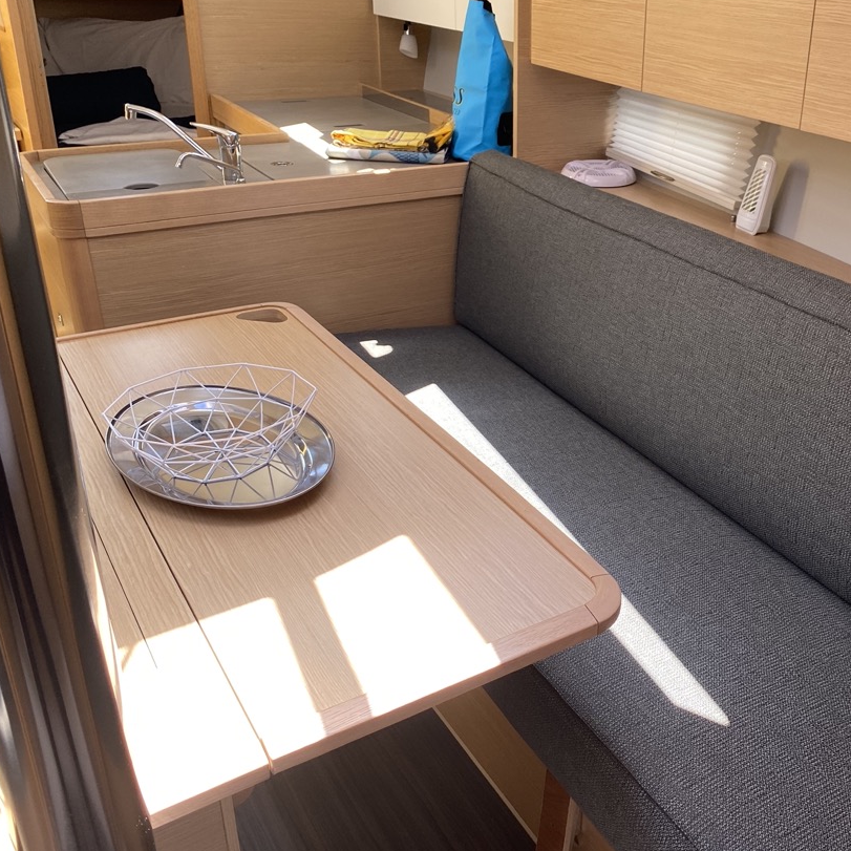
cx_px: 583
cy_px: 389
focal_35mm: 34
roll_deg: -4.4
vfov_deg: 48.4
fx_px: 946
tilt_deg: -24.0
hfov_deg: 47.5
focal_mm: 4.25
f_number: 1.8
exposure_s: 1/122
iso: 64
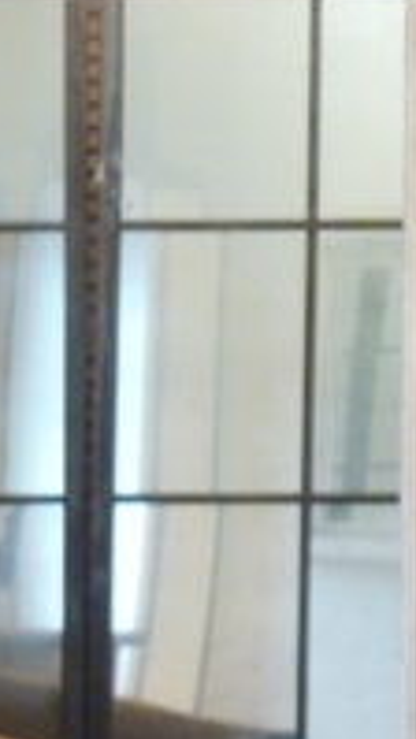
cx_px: 59
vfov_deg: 8.4
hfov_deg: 4.7
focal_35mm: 256
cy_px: 460
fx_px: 5018
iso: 400
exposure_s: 1/8
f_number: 4.2
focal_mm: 12.8
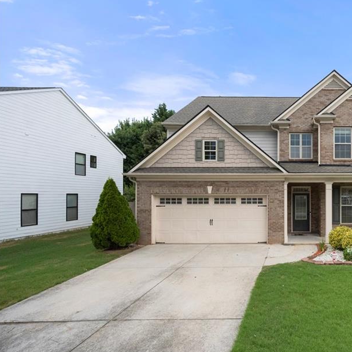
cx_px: 294
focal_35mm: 20
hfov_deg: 66.2
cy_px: 164
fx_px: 230
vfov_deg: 74.7
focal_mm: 14
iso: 2500
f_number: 8
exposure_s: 1/3200
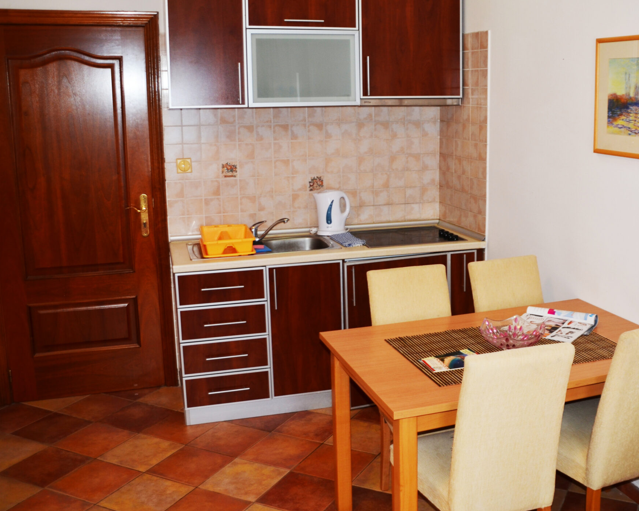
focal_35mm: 37
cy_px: 222
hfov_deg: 48.5
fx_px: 700
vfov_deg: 40.1
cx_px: 407
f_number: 3.5
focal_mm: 18
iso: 125
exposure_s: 1/60
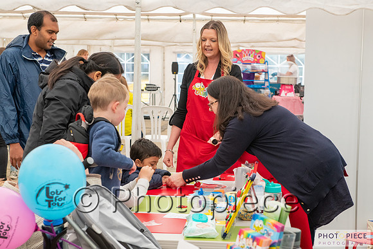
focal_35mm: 74
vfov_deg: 18.5
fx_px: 762
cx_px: 186
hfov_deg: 27.5
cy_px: 124
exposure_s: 1/250
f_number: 6.3
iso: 1250
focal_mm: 70
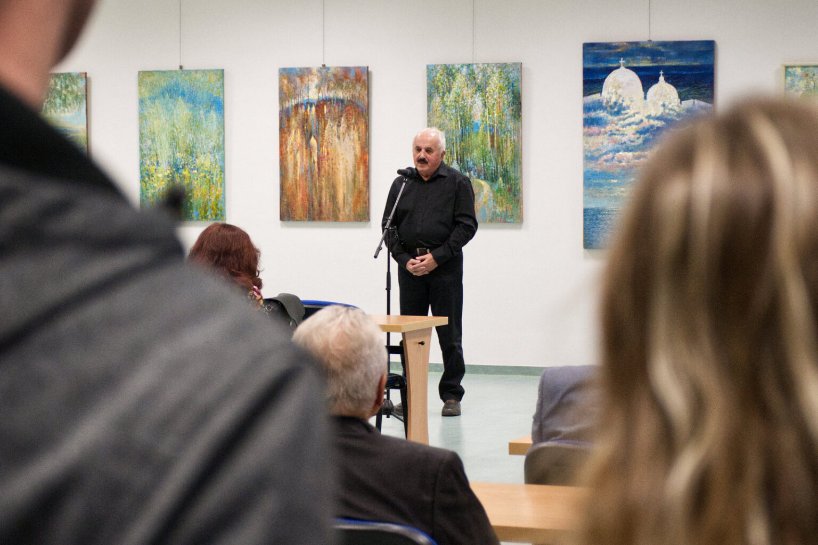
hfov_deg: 28.1
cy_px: 272
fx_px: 1636
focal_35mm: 72
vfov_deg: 18.9
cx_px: 409
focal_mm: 48
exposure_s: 1/160
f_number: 4.5
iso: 2500
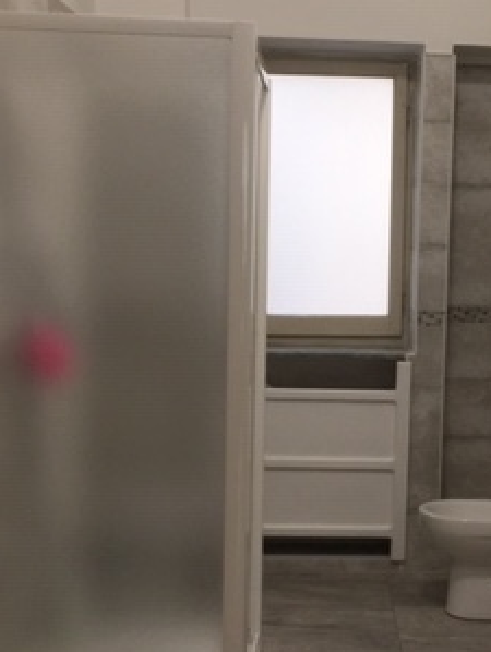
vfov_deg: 31.2
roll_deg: +0.0
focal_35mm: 62
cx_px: 380
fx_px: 1170
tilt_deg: -5.0
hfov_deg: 23.4
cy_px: 331
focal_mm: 4.15
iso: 50
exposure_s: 1/17
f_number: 2.2
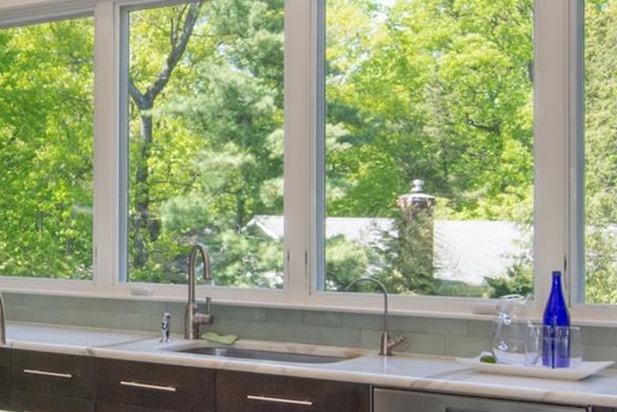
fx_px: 990
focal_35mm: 58
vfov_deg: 23.4
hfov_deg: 32.5
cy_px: 260
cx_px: 34
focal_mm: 11
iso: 640
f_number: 14
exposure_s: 1/40
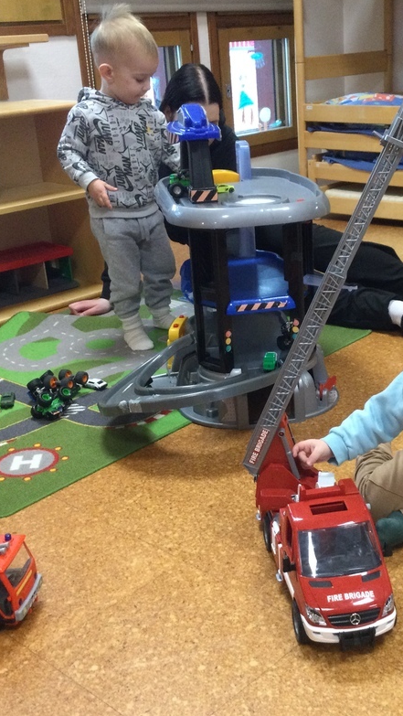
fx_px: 873
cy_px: 361
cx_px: 277
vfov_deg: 44.6
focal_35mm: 46
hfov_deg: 25.8
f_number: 2.4
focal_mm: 3.3
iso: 200
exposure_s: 1/33
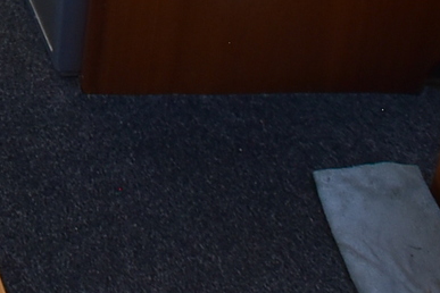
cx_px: -334
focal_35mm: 97
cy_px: -589
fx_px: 1185
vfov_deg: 10.2
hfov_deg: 17.4
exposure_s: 1/100
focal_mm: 10
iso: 400
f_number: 9
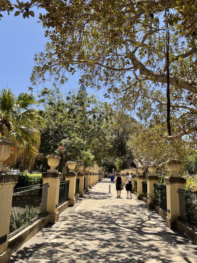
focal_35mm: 29
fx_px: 220
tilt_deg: +11.1
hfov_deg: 48.2
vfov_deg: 61.7
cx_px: 98
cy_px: 132
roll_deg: -2.9
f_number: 1.8
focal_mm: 3
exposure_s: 1/1250
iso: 16
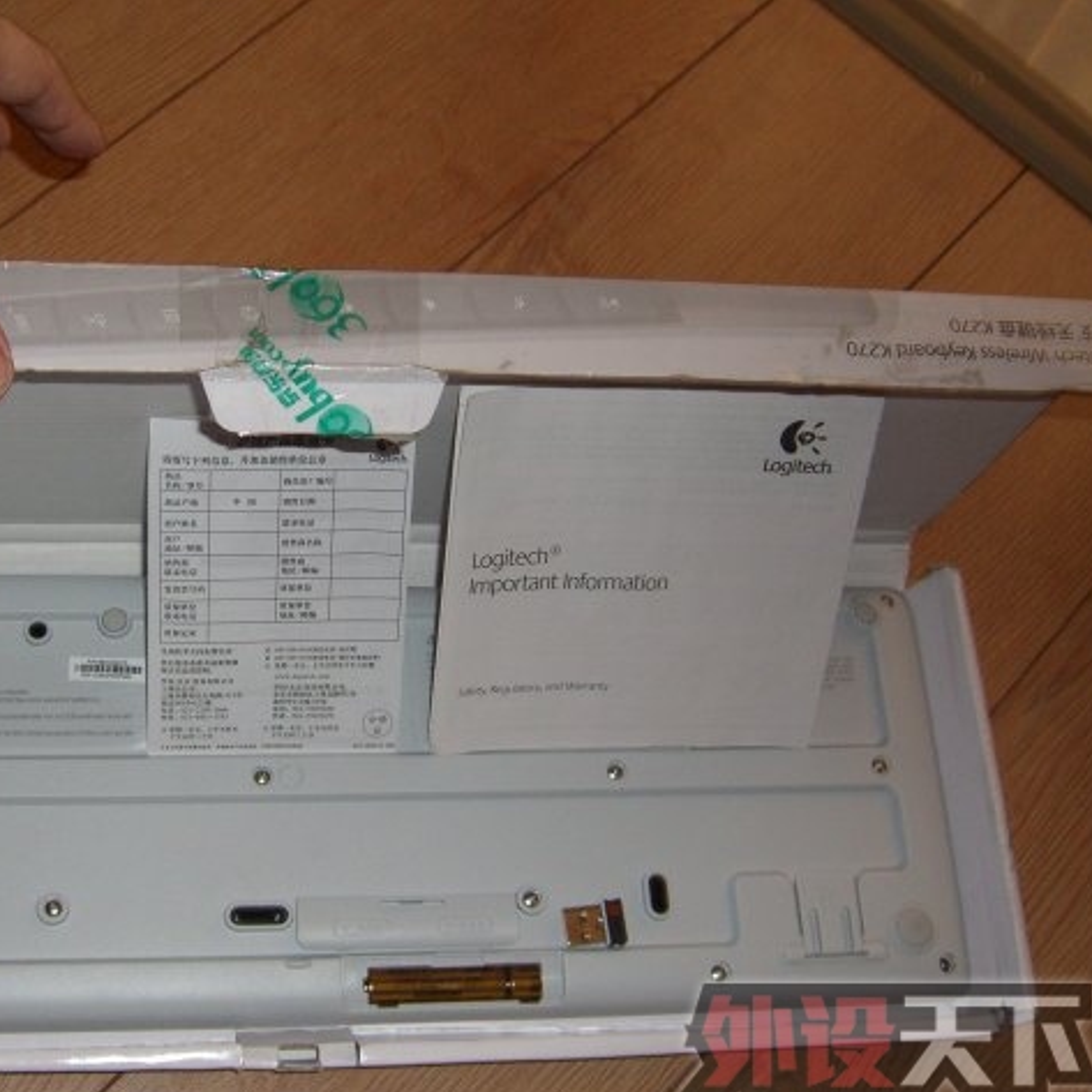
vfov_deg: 34.7
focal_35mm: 49
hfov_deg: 34.2
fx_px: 1749
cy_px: 594
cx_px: 332
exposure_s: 1/60
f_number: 2.8
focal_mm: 7.9
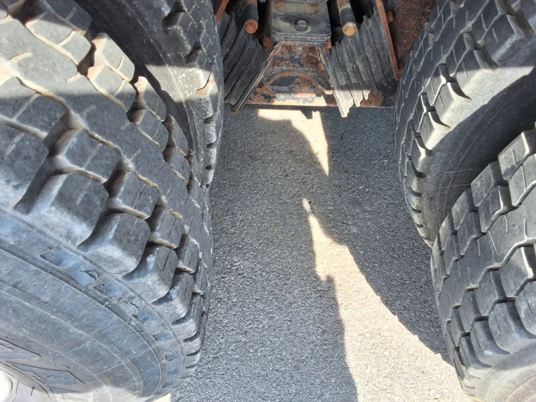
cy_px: 201
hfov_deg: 63.4
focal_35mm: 28
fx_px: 434
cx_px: 268
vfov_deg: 49.7
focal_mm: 2.91
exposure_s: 1/260
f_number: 1.9
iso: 32
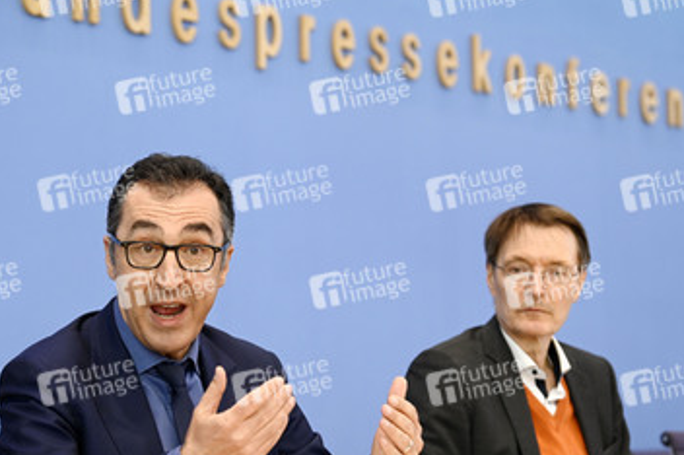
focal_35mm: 105
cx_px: 308
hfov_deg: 19.5
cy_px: 237
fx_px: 1993
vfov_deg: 13.0
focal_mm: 82
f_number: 4
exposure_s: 1/1000
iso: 2000
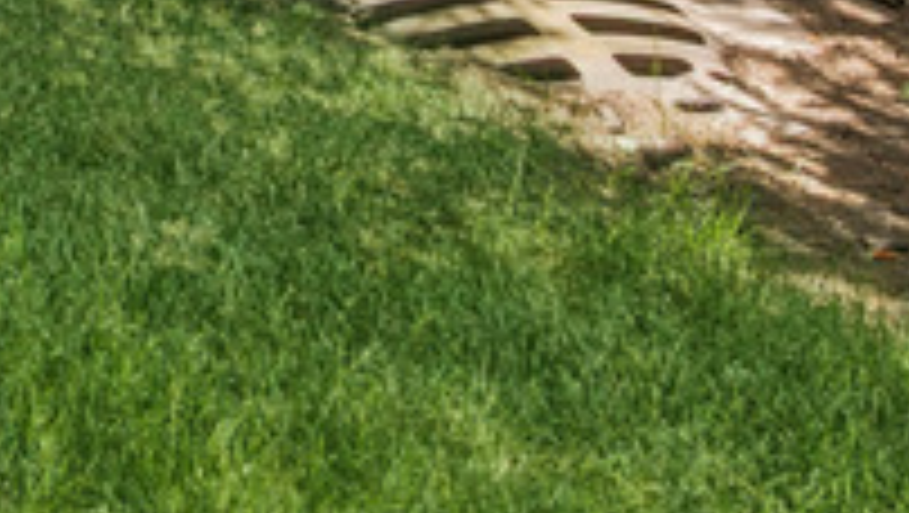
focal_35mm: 126
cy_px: -1431
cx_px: -1494
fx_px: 3039
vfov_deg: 7.4
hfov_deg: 12.2
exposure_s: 1/25
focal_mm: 15
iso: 100
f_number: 13
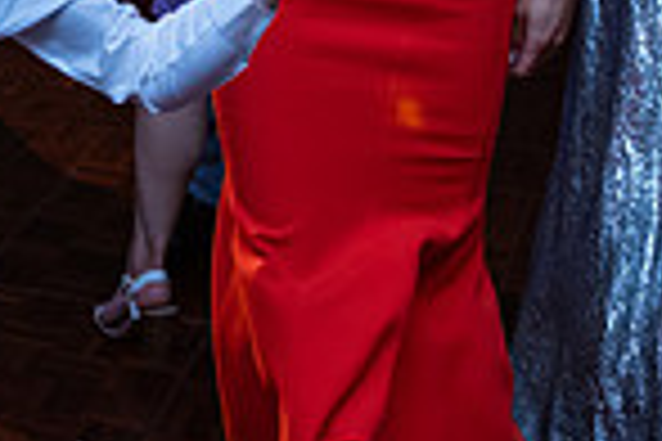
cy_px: -335
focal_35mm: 126
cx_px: -59
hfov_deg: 15.8
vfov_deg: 10.3
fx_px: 2317
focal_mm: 32
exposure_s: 1/160
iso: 1000
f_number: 3.5
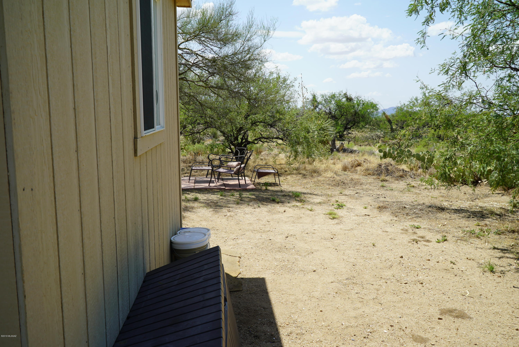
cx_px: 260
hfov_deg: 61.9
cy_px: 174
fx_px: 433
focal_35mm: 30
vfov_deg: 43.6
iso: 100
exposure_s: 1/80
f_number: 14
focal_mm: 30
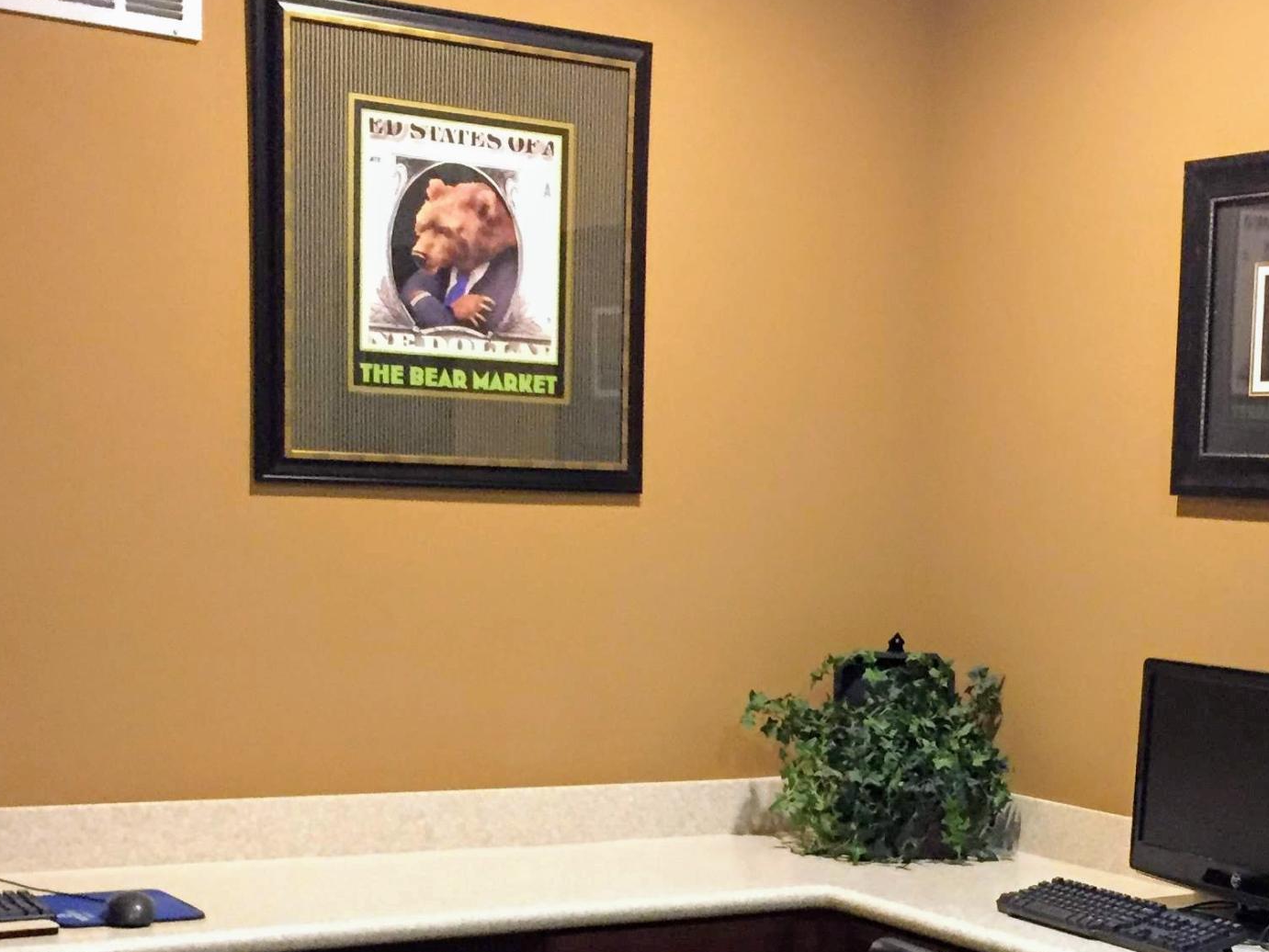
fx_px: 2310
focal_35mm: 63
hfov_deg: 30.4
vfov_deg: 22.8
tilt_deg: -7.6
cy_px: 823
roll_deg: -3.3
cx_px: 885
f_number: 2.2
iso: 250
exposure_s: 1/15
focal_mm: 4.15
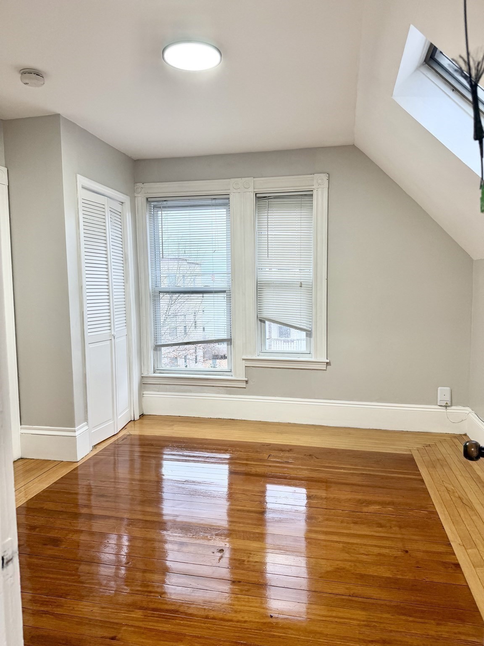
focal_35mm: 24
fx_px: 447
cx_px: 242
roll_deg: +1.7
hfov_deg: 56.8
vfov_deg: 71.6
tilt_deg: -4.1
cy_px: 323
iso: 80
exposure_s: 1/120
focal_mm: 6.76
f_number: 1.78
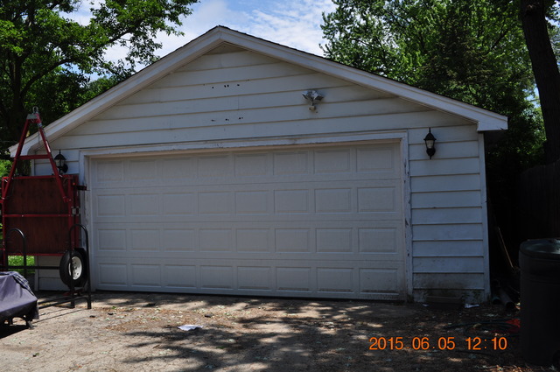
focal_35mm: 36
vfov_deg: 36.8
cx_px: 280
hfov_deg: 53.2
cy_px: 186
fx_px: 559
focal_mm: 24
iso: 200
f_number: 11
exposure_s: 1/400
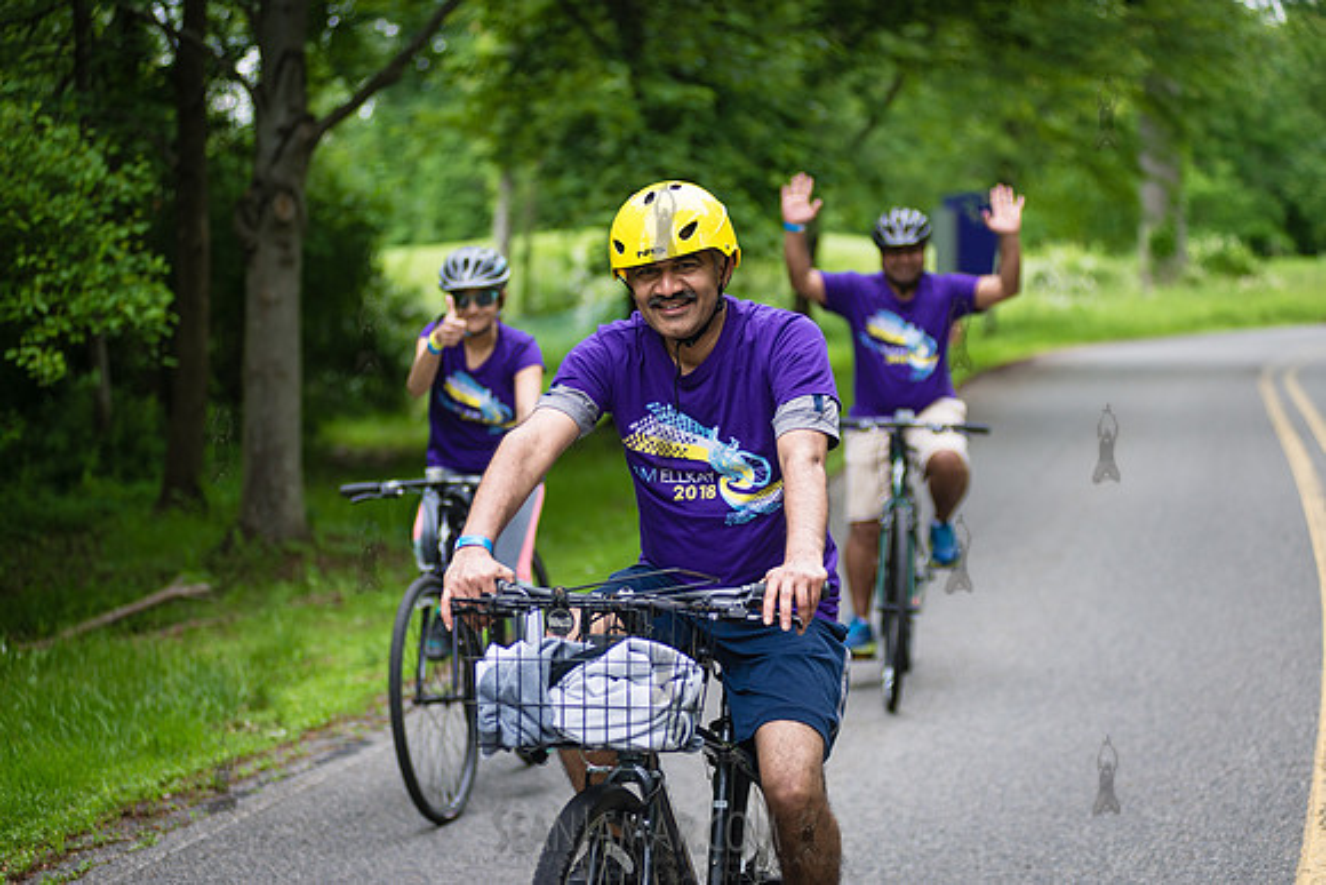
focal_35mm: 86
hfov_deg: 23.6
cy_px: 442
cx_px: 663
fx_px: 3168
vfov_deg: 15.9
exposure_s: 1/800
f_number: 2.8
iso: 400
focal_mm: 86
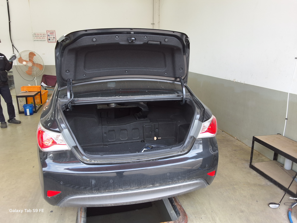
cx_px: 148
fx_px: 240
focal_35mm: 28
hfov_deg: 63.4
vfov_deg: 49.7
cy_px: 112
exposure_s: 1/124
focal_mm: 2.91
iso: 32
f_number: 1.9
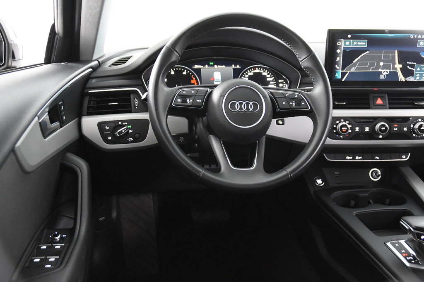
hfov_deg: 49.5
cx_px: 212
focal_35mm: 39
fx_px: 459
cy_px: 141
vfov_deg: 34.2
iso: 6400
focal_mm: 26
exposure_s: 1/40
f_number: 3.2
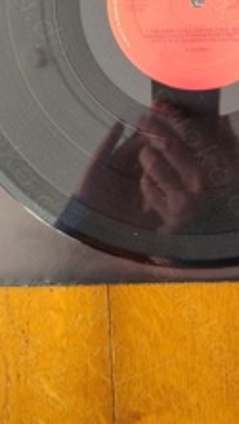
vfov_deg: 41.6
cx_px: 197
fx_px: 529
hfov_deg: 25.0
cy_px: 76
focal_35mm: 47
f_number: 1.8
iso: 2163
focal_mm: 5.56
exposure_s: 1/33.3
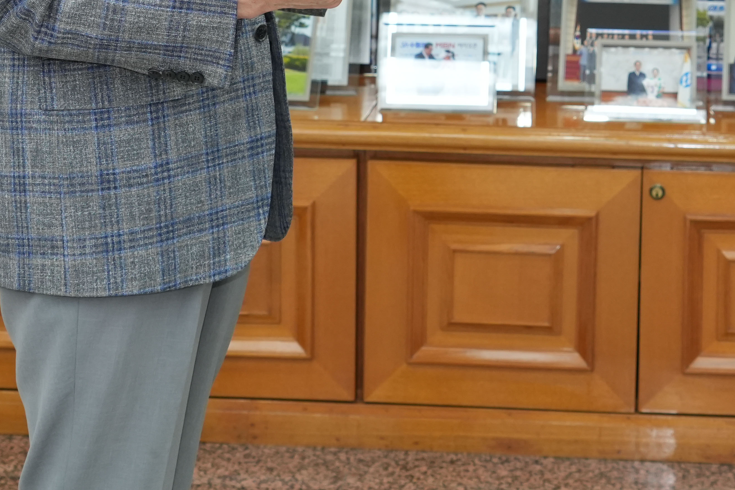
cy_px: -124
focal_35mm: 109
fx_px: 2225
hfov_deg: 18.6
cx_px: 577
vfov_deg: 12.2
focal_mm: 41
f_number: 5.6
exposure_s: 1/125
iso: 1250
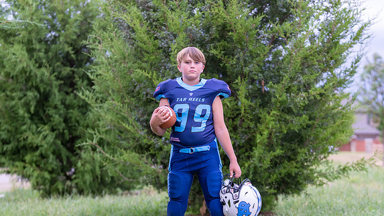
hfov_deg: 20.4
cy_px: 141
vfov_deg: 11.5
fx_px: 1069
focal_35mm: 105
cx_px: 203
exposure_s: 1/320
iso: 500
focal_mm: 81
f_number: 2.8
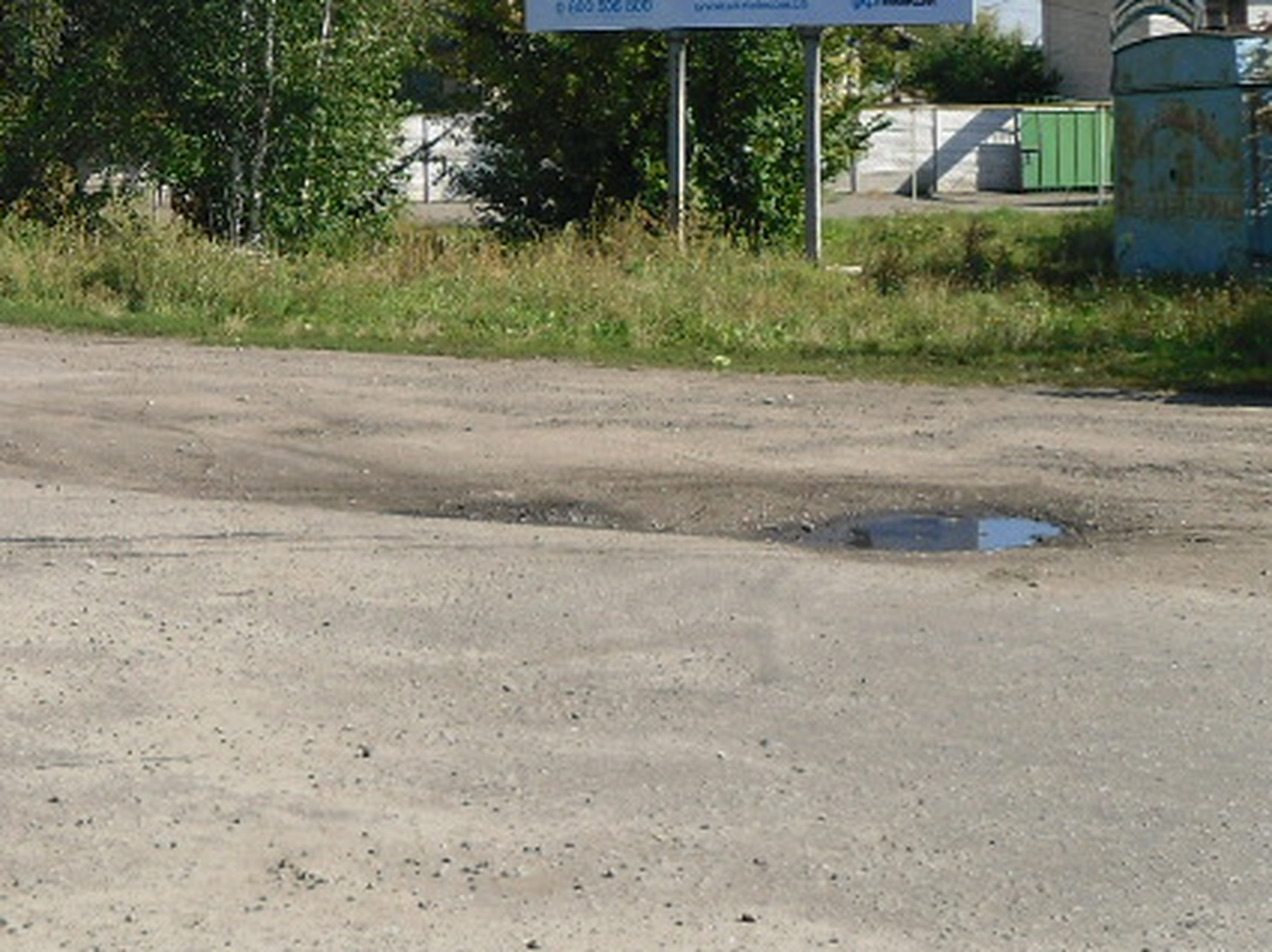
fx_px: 3011
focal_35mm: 82
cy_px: 129
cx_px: -99
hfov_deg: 22.6
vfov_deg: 17.7
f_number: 8.1
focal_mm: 6
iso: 80
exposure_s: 1/158
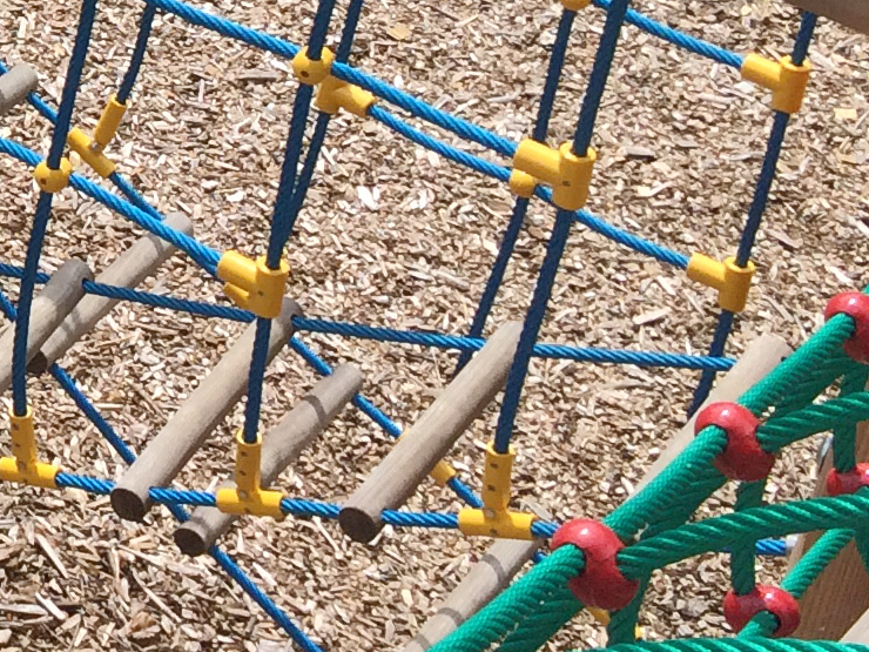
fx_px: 3213
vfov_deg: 11.0
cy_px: -403
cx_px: -829
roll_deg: -4.0
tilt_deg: -26.7
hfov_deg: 13.4
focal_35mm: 128
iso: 32
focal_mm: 4.15
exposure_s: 1/2740
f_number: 2.2
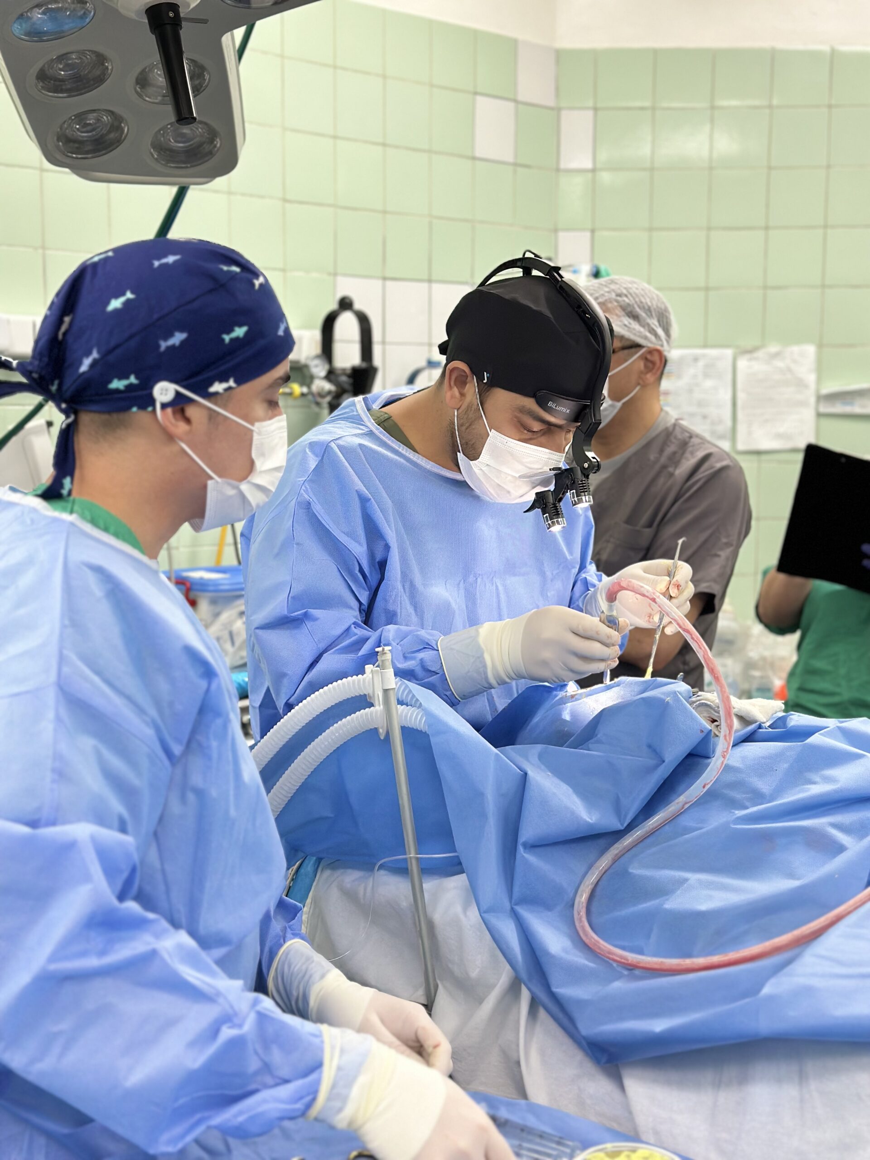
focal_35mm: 48
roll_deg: -0.9
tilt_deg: -6.9
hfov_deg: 30.3
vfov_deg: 39.7
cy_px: 580
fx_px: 1609
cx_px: 435
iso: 200
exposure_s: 1/100
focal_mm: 6.86
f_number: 1.78
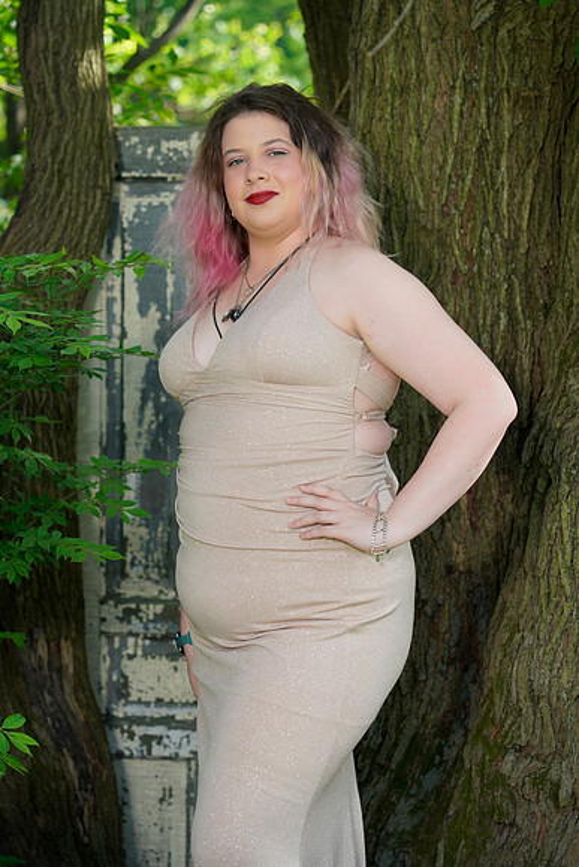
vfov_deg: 18.3
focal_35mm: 112
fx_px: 2700
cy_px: 434
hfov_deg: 12.2
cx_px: 290
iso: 250
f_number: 5.6
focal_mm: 112
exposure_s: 1/200
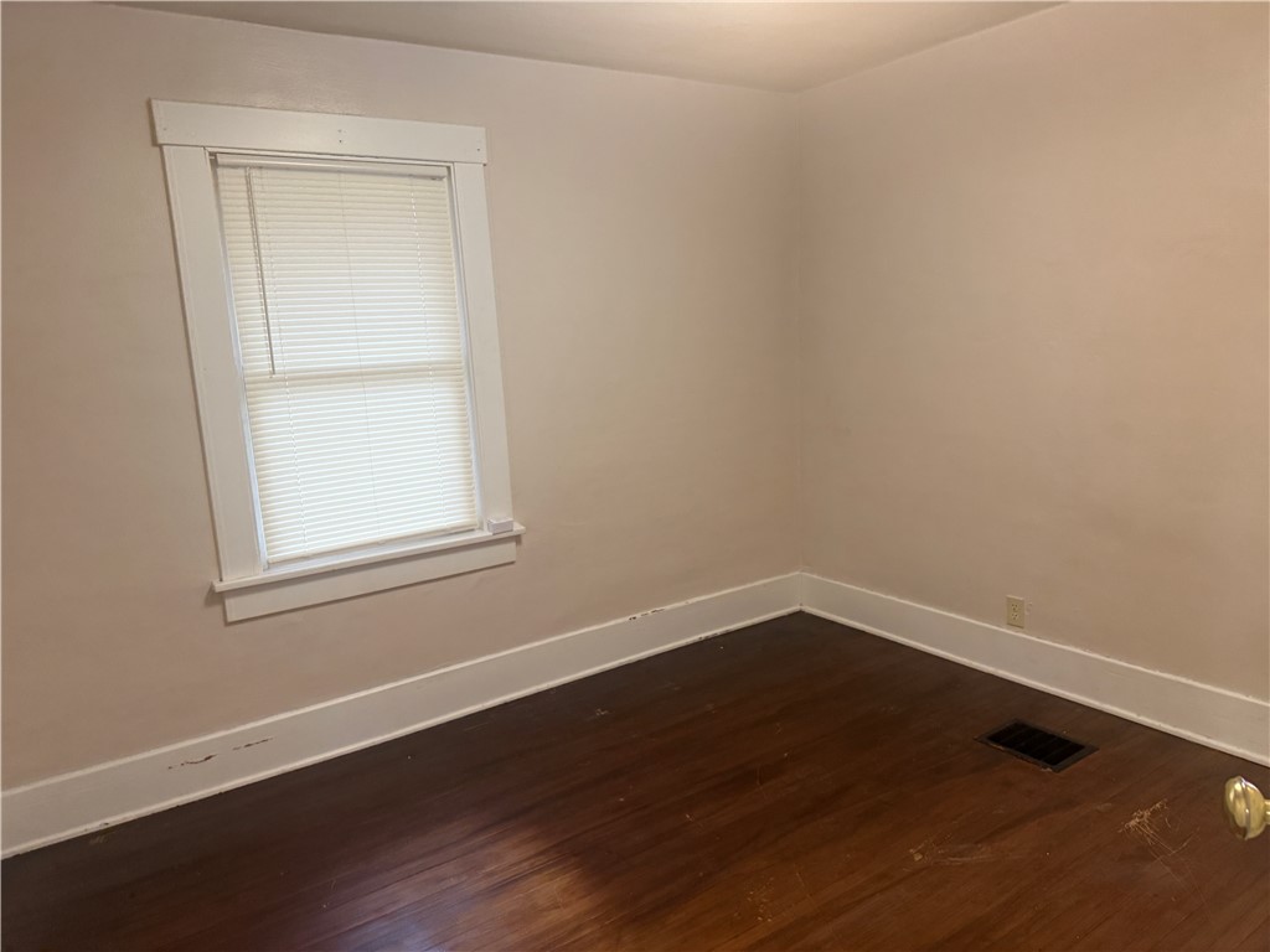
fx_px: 881
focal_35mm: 24
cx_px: 635
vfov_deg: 56.8
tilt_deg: -8.3
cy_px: 476
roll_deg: +2.6
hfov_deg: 71.6
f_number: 1.78
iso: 200
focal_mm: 6.76
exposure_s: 1/60
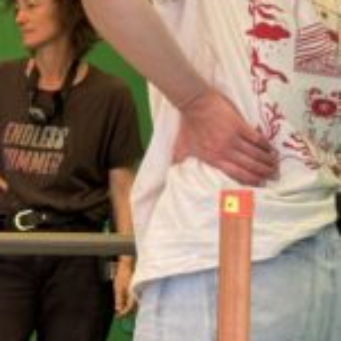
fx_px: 2508
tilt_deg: +1.7
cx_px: -201
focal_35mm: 225
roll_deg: -1.1
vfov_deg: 7.8
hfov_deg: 7.6
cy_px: 176
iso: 64
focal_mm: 6.76
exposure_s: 1/343
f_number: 1.78
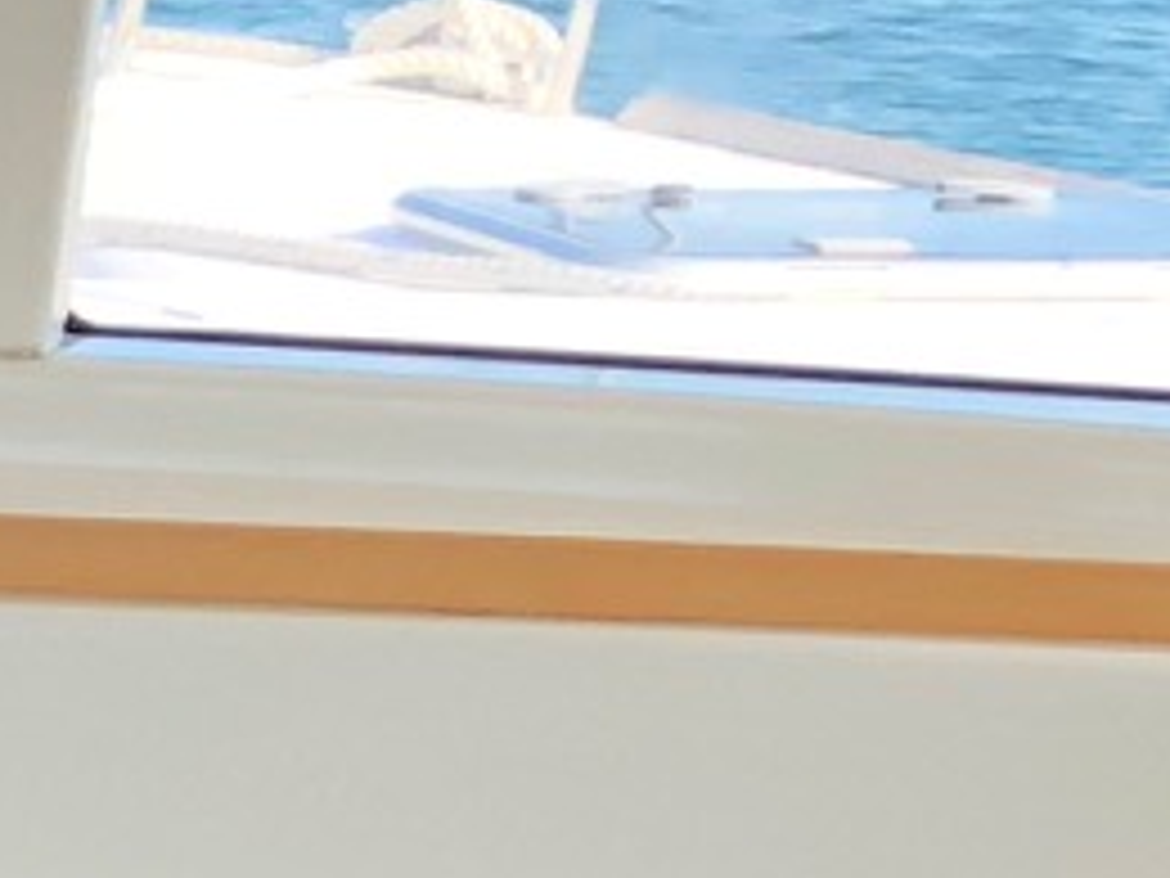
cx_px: -2210
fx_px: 7605
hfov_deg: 7.8
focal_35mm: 225
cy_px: 2017
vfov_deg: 6.3
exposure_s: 1/228
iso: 20
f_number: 1.8
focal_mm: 3.99
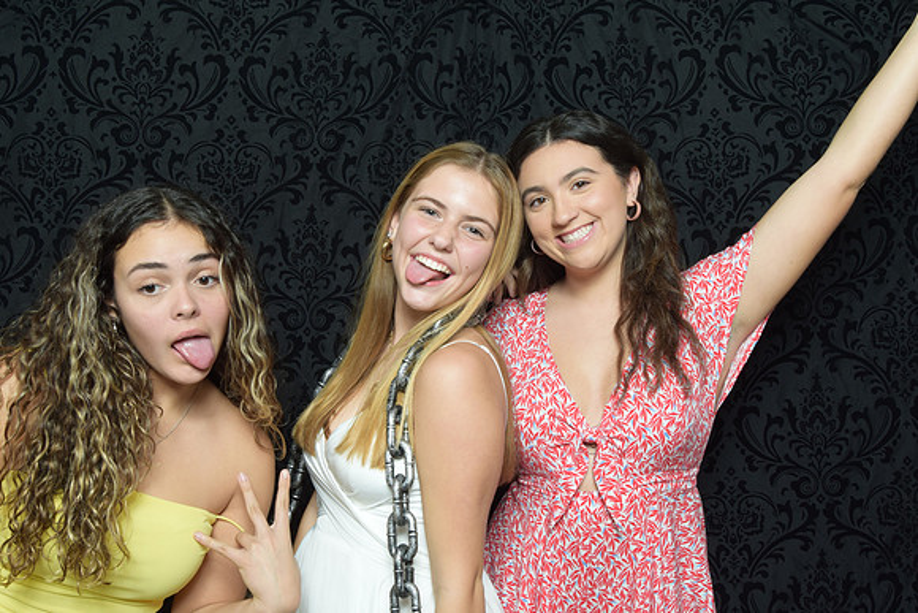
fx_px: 995
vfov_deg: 34.2
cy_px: 306
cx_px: 459
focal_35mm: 39
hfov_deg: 49.5
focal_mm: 26
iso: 500
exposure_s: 1/60
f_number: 20
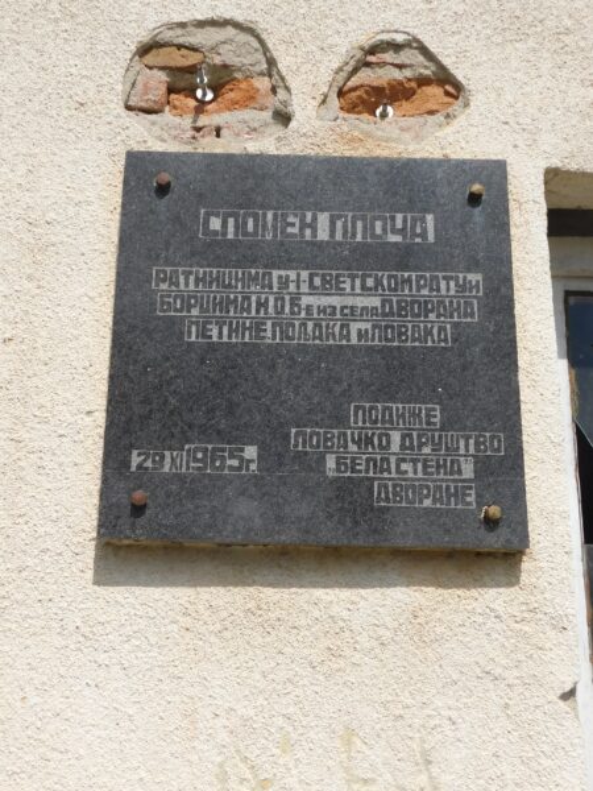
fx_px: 640
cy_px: 396
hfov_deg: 49.7
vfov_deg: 63.4
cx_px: 296
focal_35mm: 28
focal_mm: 4.9
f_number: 6.4
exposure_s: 1/640
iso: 125
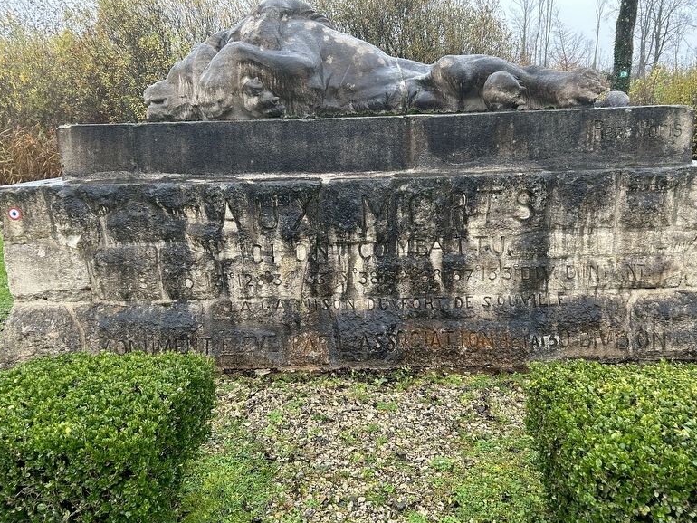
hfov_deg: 65.3
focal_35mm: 27
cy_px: 261
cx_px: 355
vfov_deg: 51.4
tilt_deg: -12.6
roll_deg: +1.4
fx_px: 544
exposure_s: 1/121
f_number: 1.5
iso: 80
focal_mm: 5.7
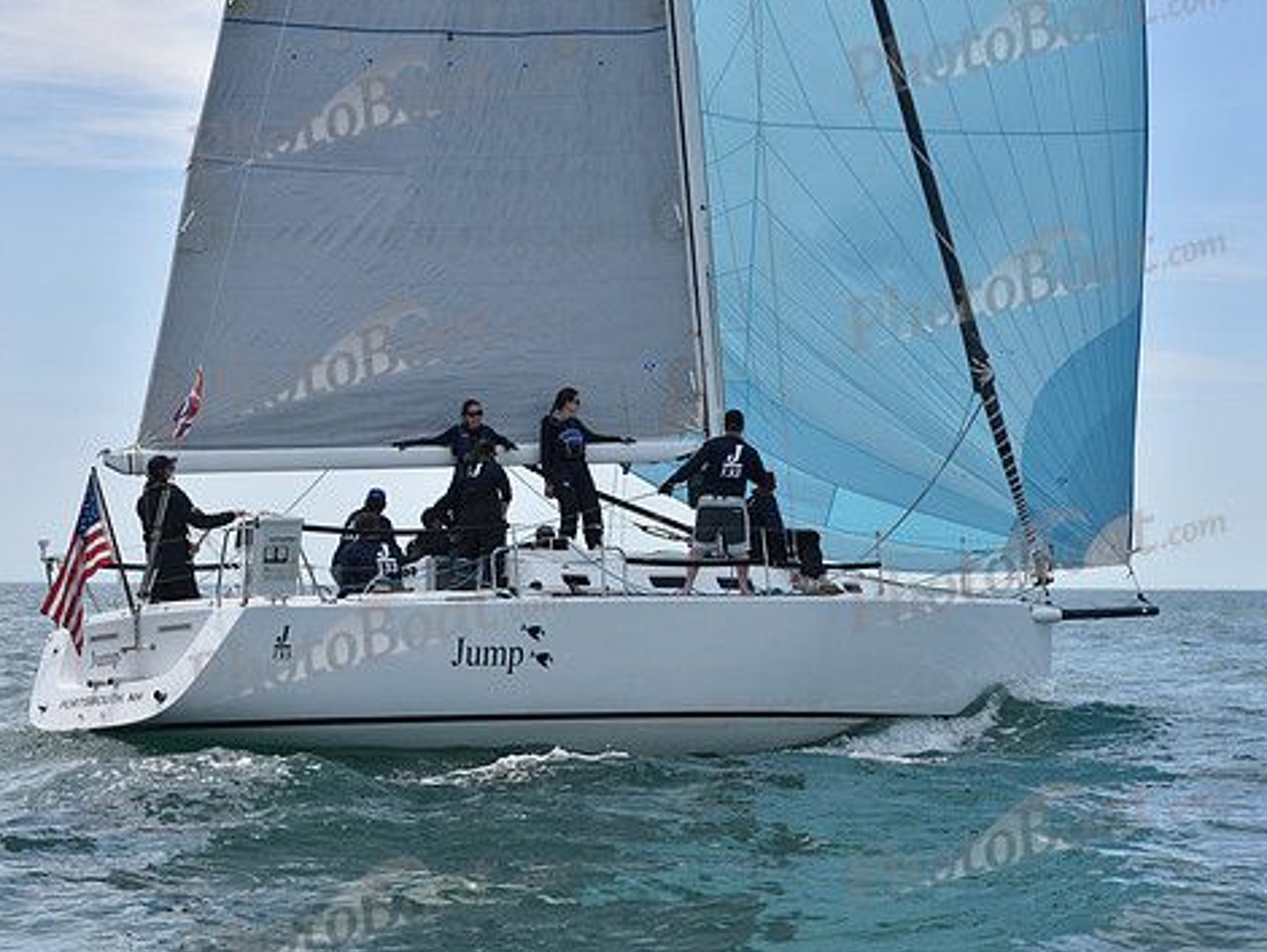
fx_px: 3039
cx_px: 709
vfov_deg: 17.8
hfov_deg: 23.5
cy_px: 460
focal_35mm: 83
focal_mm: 70
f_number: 9
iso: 400
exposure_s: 1/1250
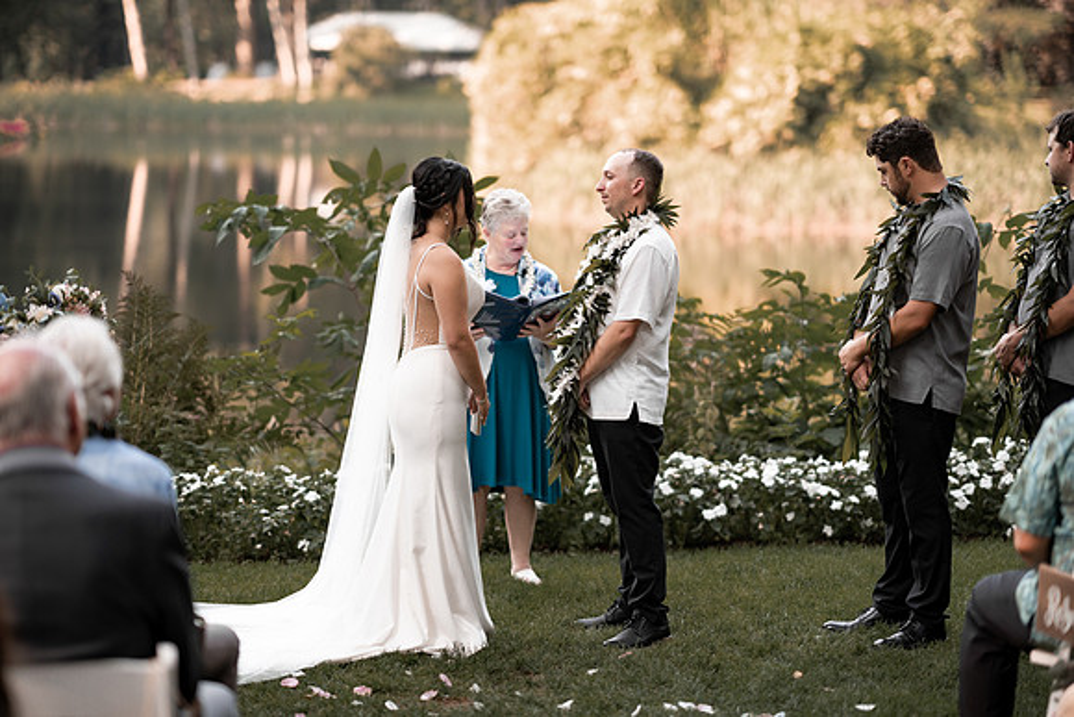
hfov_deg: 23.9
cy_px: 358
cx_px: 537
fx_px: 2536
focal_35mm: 85
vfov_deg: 16.1
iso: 100
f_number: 1.4
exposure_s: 1/1000
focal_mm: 85
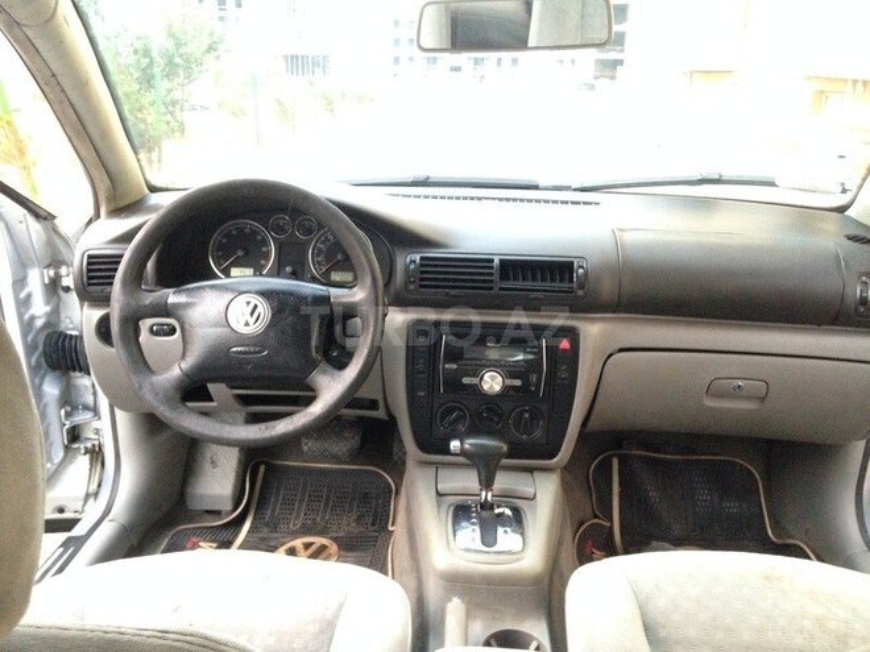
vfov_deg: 42.9
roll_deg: -2.4
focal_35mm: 33
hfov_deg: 55.4
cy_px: 326
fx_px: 829
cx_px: 435
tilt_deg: -16.2
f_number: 2.4
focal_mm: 4.12
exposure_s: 1/15
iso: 500
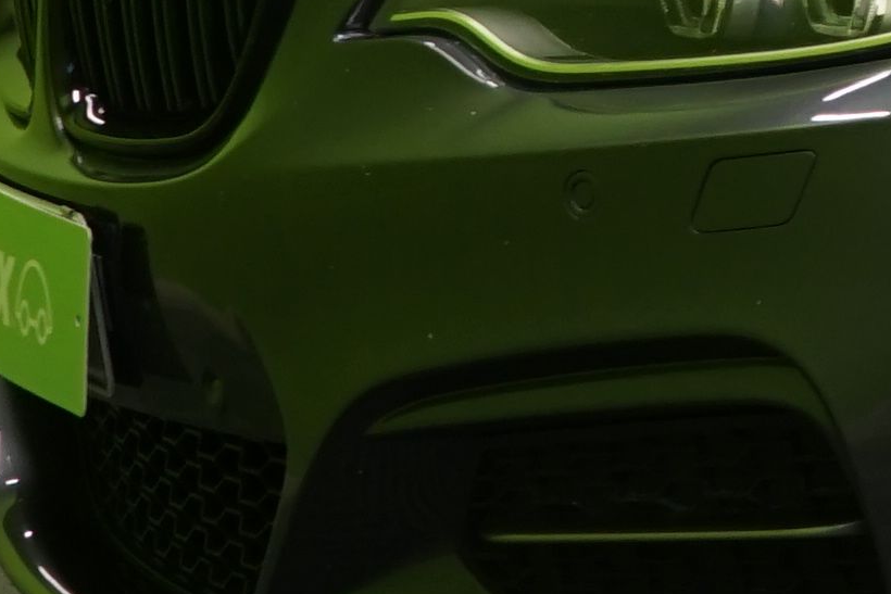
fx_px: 6337
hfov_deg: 7.2
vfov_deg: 5.3
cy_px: -391
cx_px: 2620
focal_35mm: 256
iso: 400
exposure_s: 1/25
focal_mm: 35
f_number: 5.6
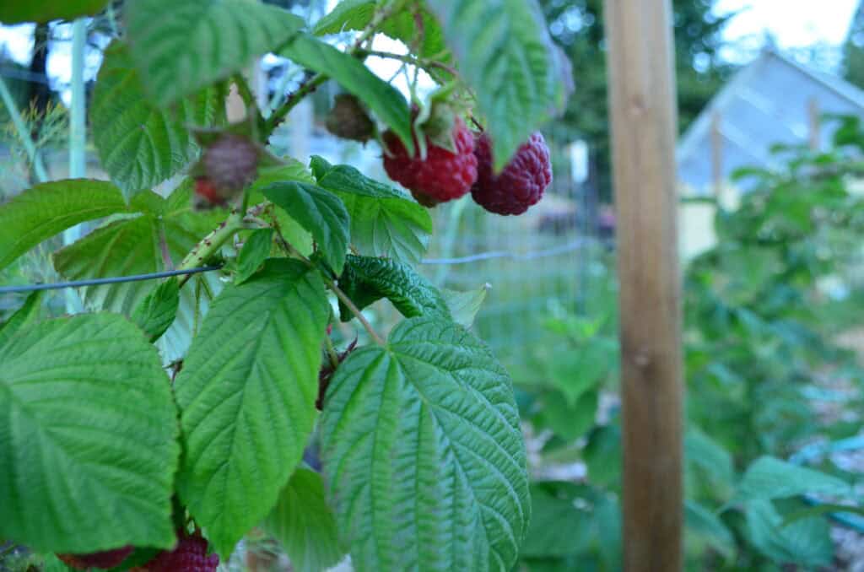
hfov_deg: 67.5
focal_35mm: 27
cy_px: 286
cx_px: 432
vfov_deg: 47.7
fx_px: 647
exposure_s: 1/80
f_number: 4.5
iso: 400
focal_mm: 18
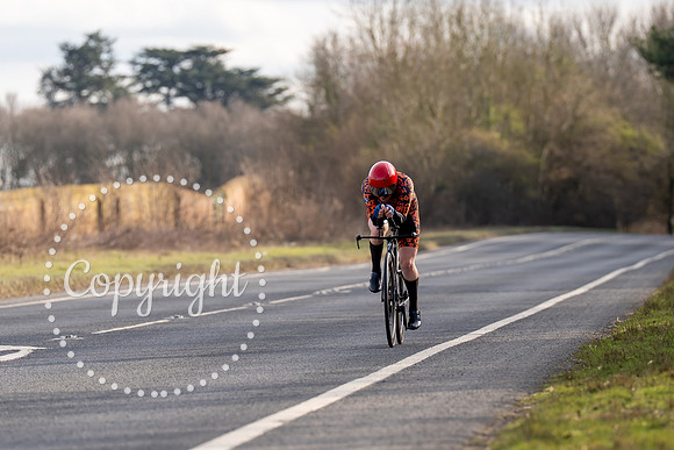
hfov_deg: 7.5
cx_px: 385
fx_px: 5144
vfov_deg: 5.0
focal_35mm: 275
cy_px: 237
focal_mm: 200
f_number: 4
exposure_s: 1/800
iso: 160
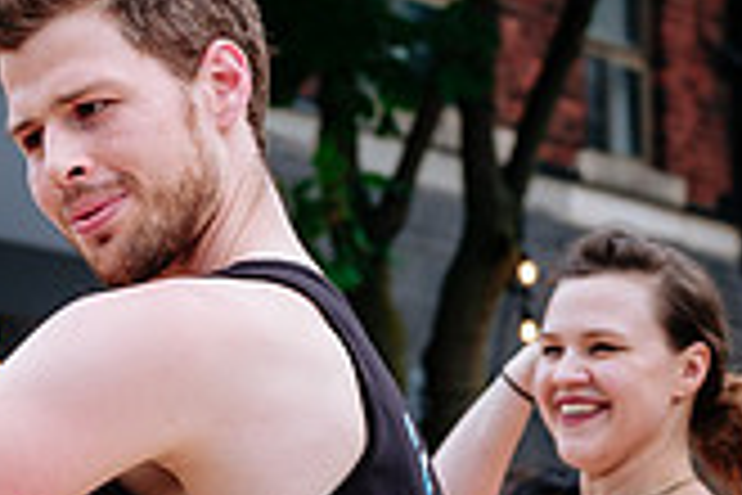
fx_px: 5441
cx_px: 22
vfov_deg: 5.2
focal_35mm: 264
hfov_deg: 7.8
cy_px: 749
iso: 200
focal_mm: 50
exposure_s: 1/500
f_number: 4
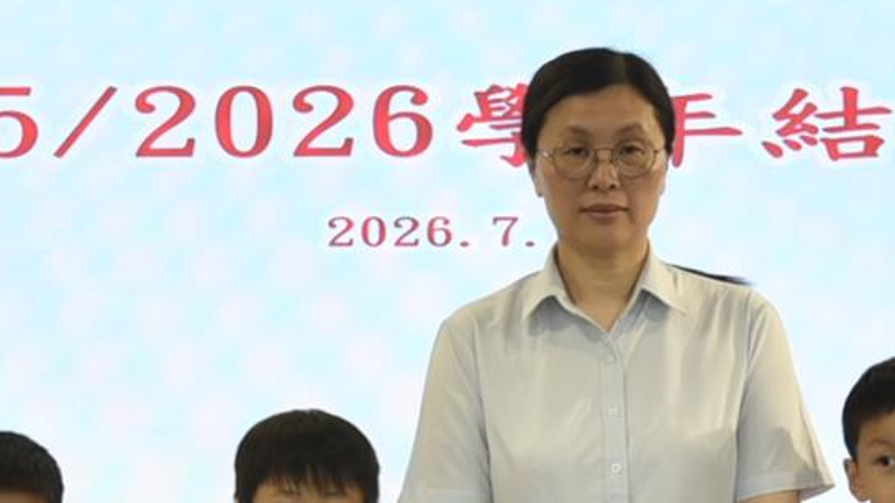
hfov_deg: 15.3
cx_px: 570
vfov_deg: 8.5
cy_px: 701
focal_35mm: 140
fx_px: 3322
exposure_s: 1/90
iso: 400
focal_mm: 38
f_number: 4.8
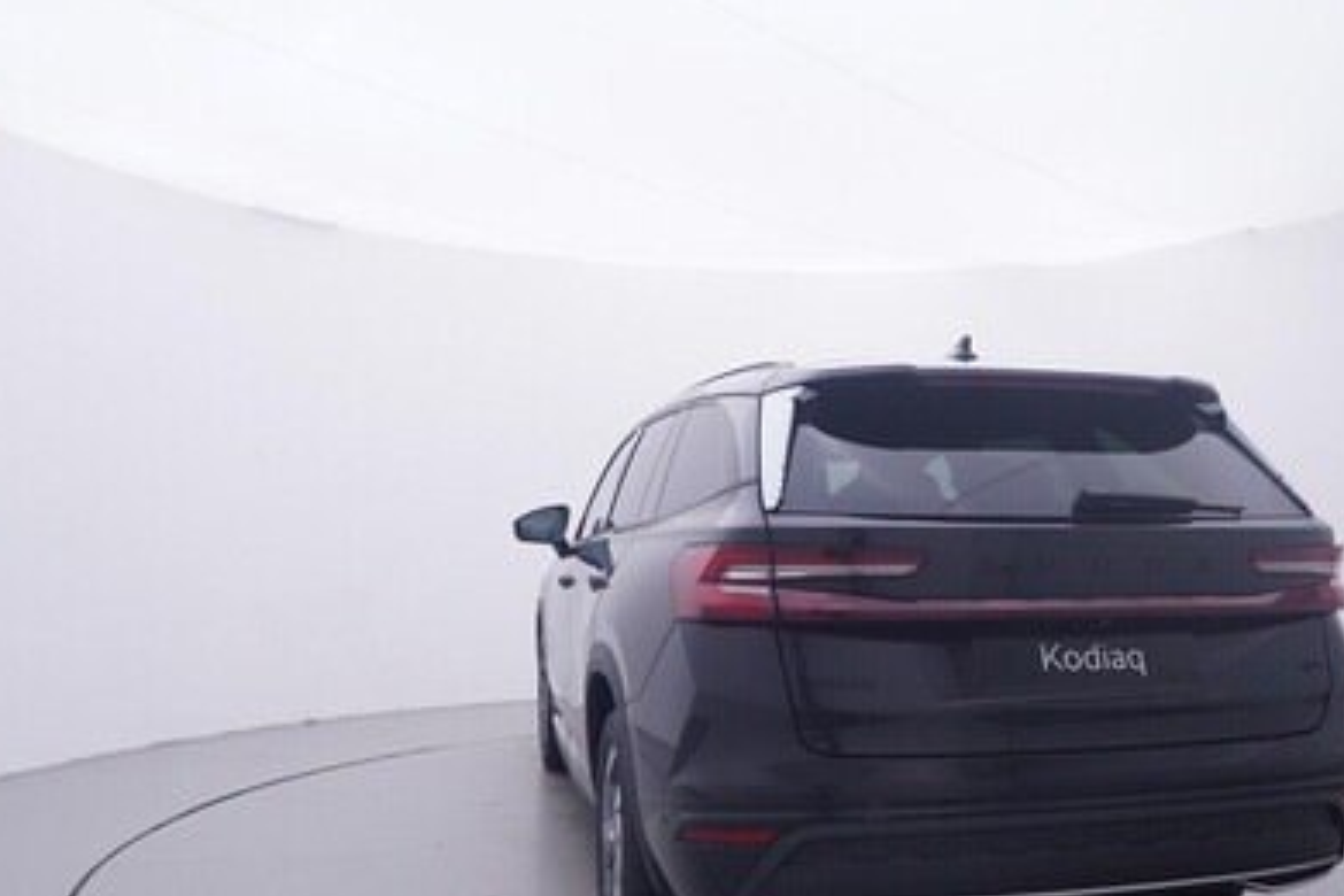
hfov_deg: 58.8
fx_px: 1184
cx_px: 787
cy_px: 591
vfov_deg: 41.0
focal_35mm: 32
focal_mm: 15
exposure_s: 1/80
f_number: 5
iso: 200
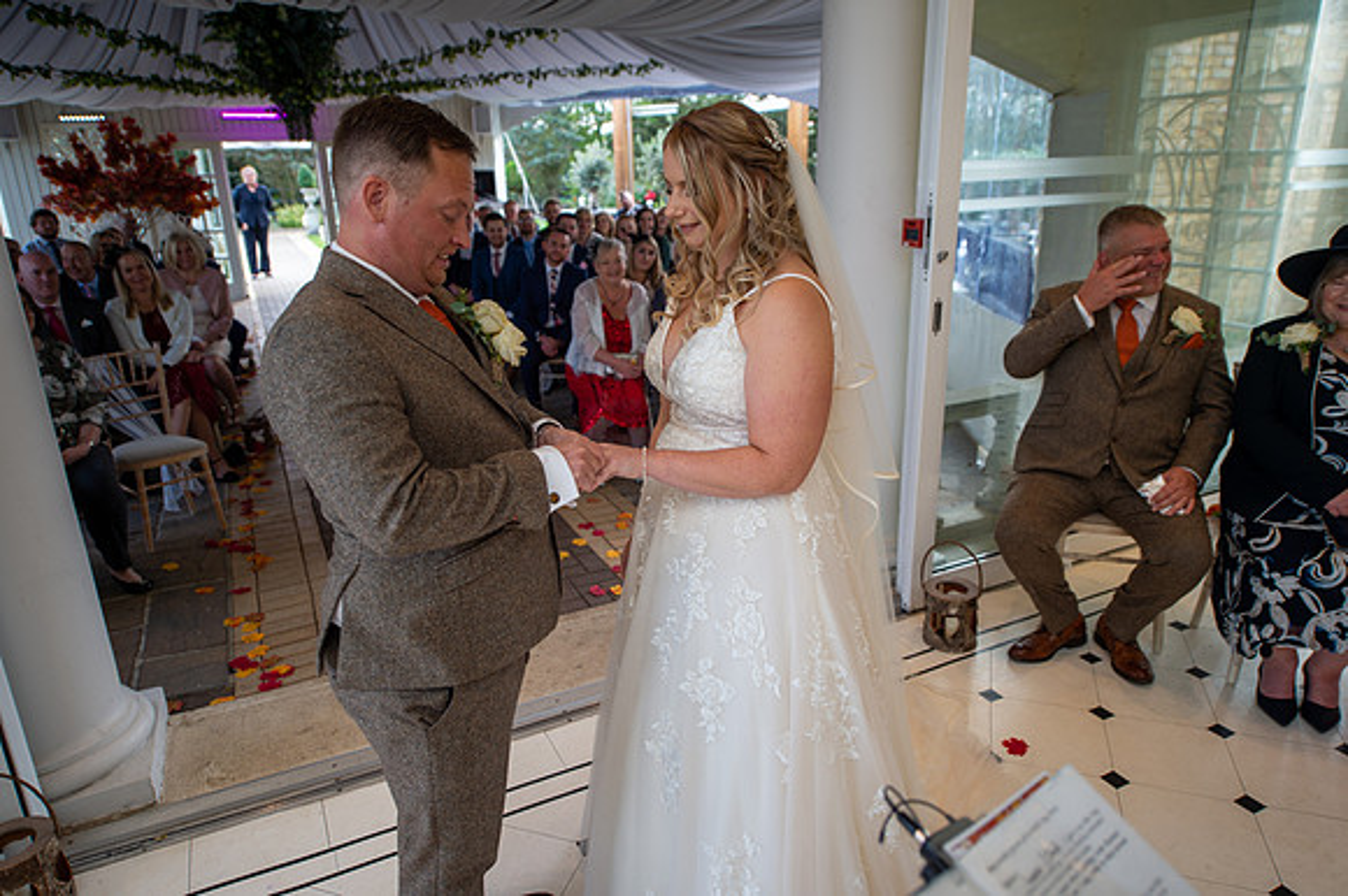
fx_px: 898
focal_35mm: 24
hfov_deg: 73.8
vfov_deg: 53.1
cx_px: 674
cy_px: 448
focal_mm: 24
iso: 125
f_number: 2.8
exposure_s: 1/100
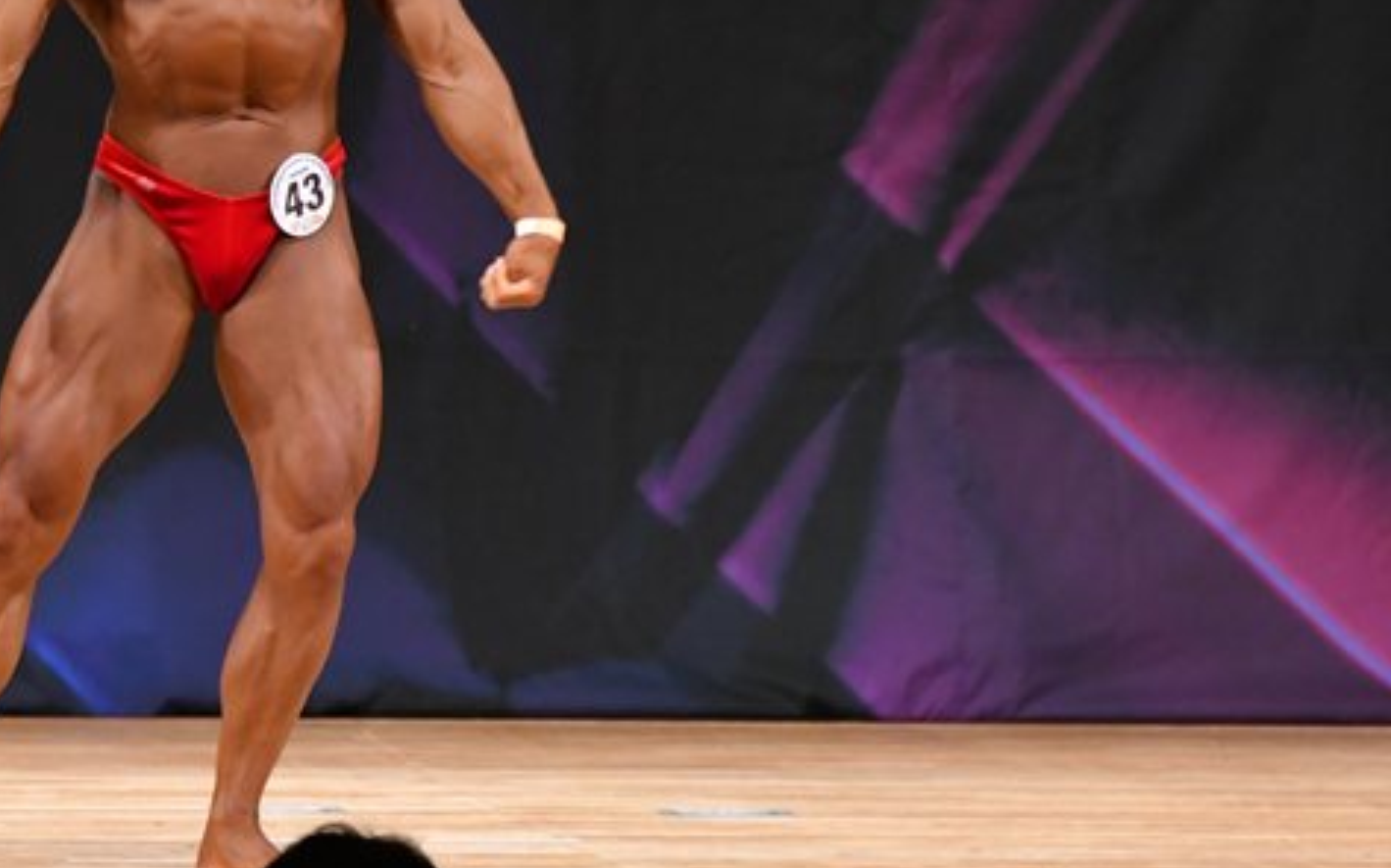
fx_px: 18981
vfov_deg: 2.6
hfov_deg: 4.2
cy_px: 232
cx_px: 322
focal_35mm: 501
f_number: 5.6
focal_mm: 200
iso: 3200
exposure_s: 1/400
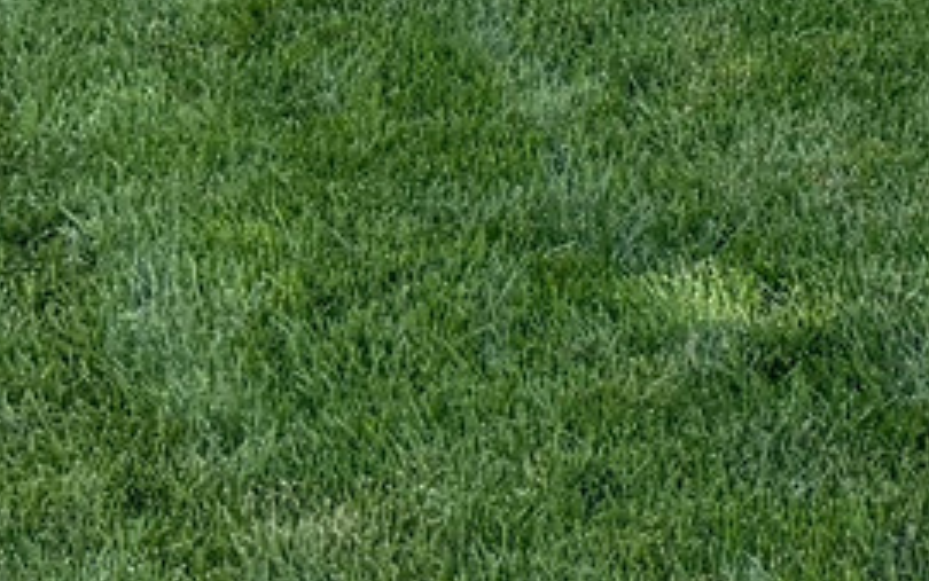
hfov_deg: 10.6
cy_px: -1052
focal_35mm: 193
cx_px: 1239
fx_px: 4888
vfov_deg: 6.3
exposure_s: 1/695
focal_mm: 6.76
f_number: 1.78
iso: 100
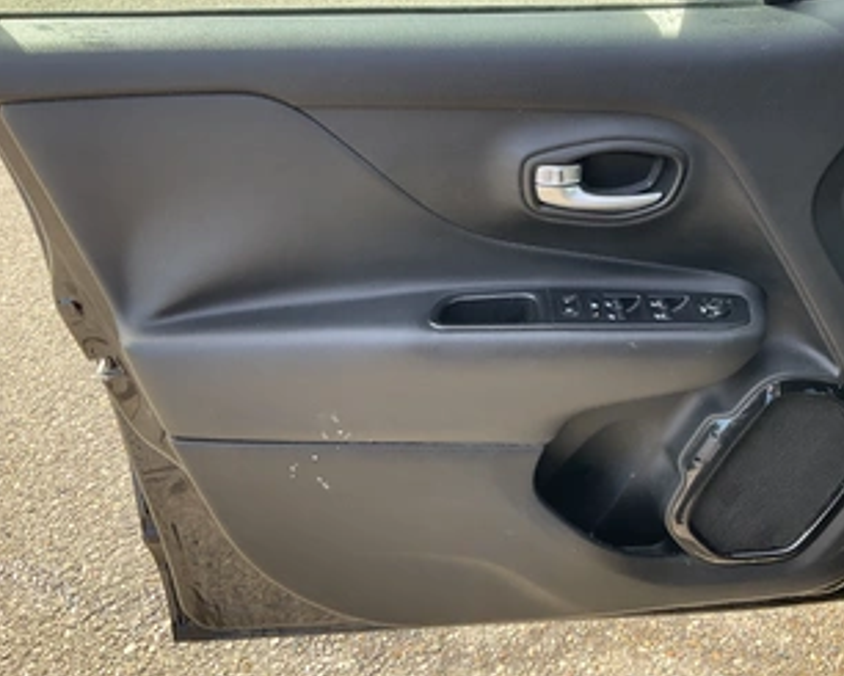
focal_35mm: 37
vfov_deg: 40.1
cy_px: 315
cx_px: 541
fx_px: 925
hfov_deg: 48.5
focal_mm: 3
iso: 25
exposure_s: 1/172
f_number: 1.8
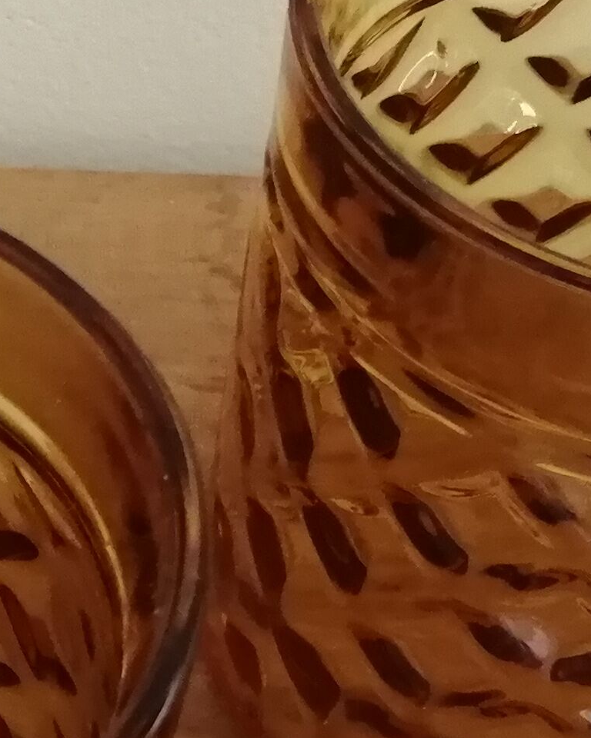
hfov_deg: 13.4
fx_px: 2405
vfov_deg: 17.4
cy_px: 457
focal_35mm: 110
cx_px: -219
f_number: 1.8
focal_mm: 3.62
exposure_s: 1/33.3
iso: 320
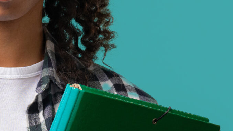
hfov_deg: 7.2
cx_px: -1
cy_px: 85
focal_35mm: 298
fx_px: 1841
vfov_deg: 4.1
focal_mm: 50
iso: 200
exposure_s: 1/125
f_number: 5
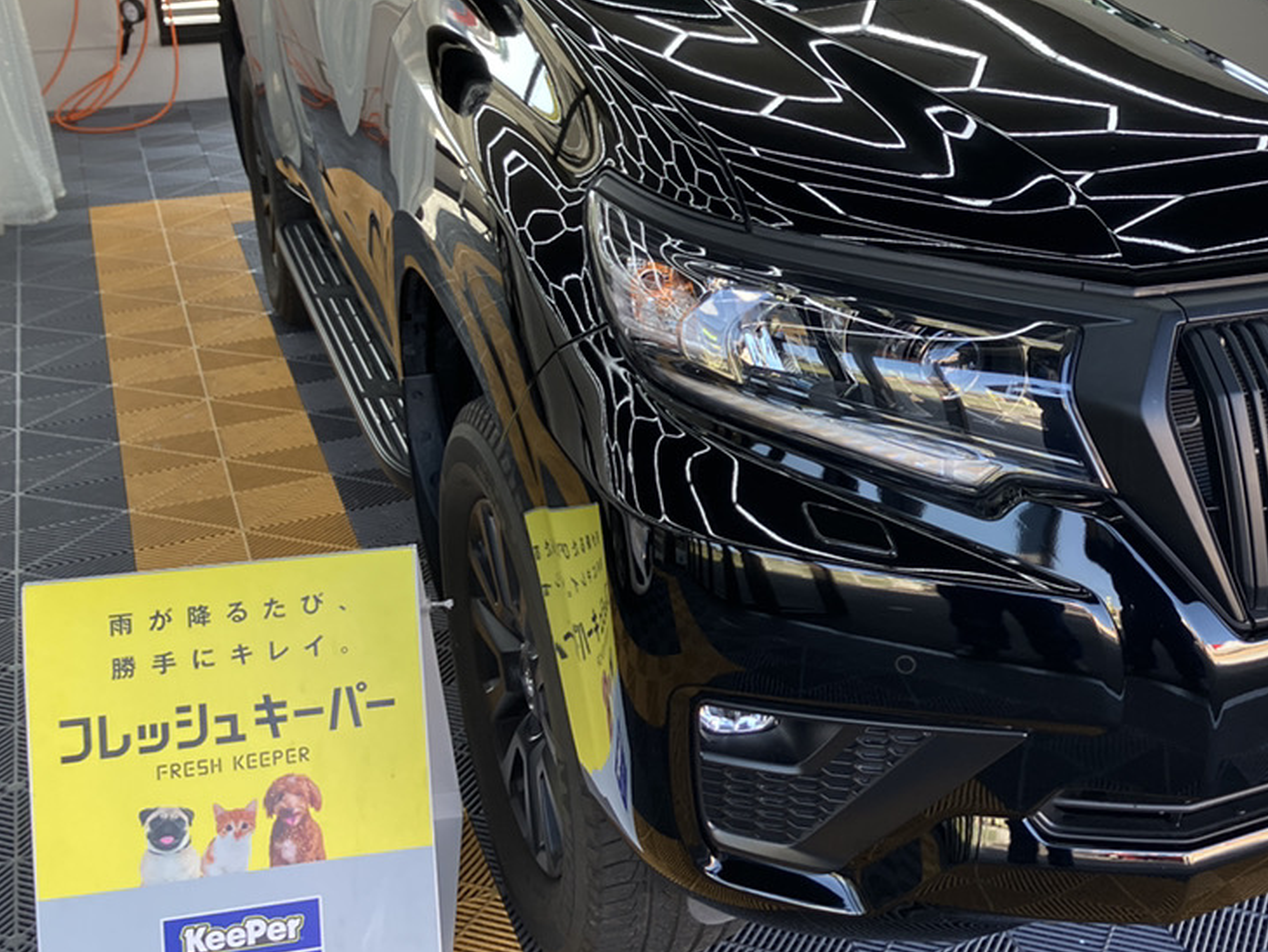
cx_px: 981
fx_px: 1686
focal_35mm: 46
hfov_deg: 39.9
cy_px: 311
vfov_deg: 31.3
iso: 40
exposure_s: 1/120
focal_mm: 3.99
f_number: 1.8
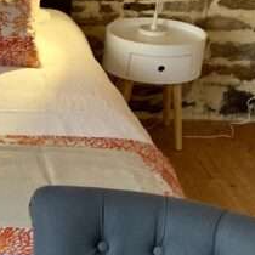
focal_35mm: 112
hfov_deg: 13.8
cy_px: 177
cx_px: -206
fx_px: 933
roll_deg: +0.1
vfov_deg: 15.5
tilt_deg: -24.8
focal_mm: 4.25
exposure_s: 1/60
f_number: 1.8
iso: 320
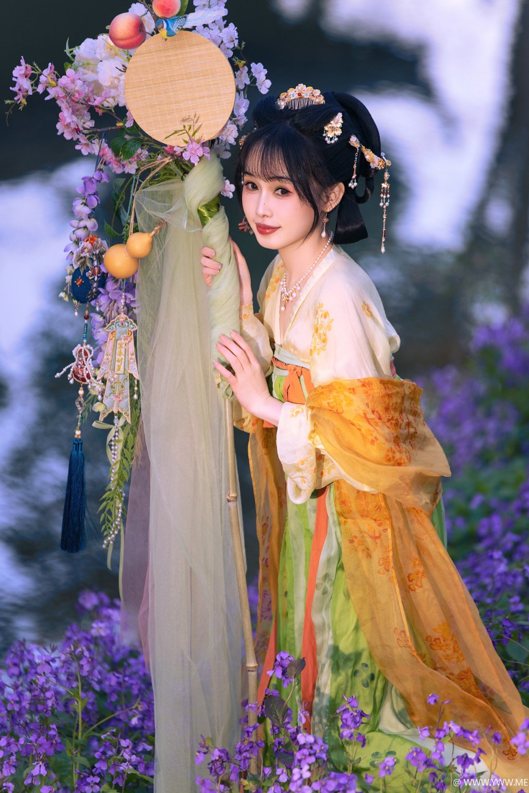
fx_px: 4561
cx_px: 261
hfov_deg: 6.6
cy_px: 381
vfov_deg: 9.9
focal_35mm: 207
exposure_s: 1/100
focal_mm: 200
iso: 100
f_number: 2.8
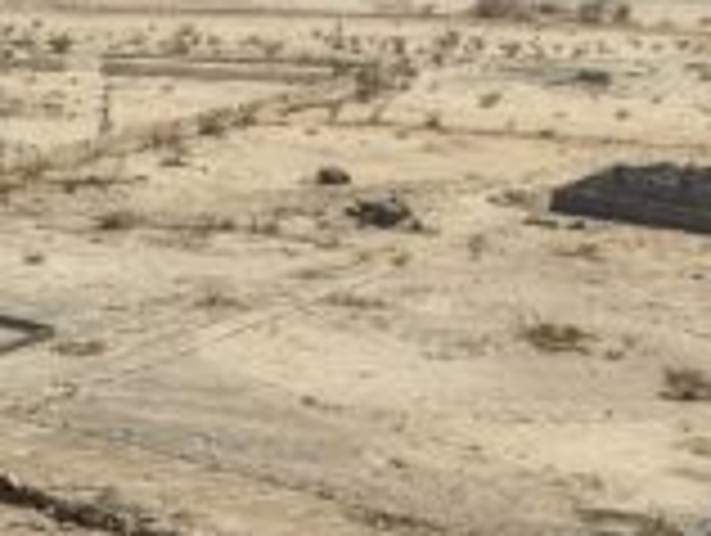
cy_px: 788
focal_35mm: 149
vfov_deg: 9.7
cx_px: -900
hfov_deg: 11.4
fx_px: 3065
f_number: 1.8
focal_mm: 8.67
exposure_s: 1/4000
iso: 100
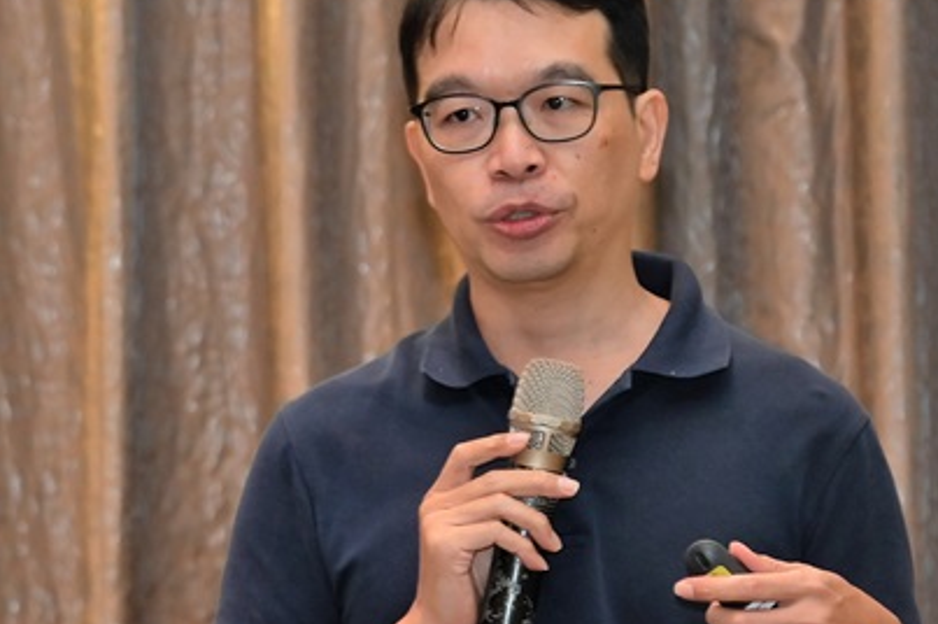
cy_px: 587
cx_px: 2
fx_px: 6977
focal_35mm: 268
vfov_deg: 5.1
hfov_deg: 7.7
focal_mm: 120
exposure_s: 1/100
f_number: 4
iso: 1000
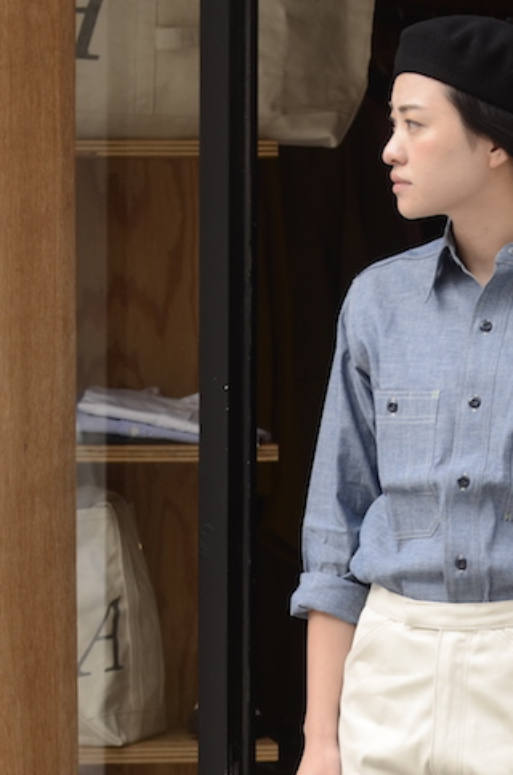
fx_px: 5797
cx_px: 370
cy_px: 749
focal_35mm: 270
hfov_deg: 5.1
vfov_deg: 7.6
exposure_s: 1/250
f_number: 2.8
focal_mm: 85
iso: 200
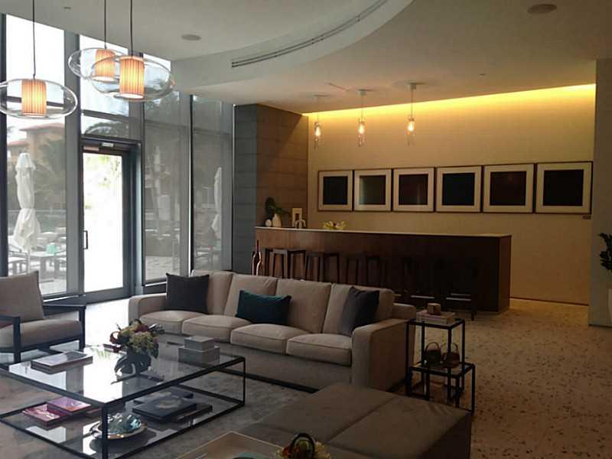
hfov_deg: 55.4
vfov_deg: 42.9
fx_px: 583
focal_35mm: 33
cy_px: 230
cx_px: 306
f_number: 2.4
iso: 50
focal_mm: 4.12
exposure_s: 1/40
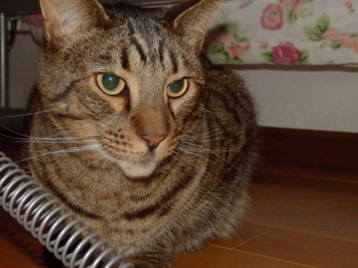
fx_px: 558
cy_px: 134
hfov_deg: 35.5
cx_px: 179
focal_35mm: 54
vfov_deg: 27.0
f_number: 11.6
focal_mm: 9.8
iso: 1600
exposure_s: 1/100
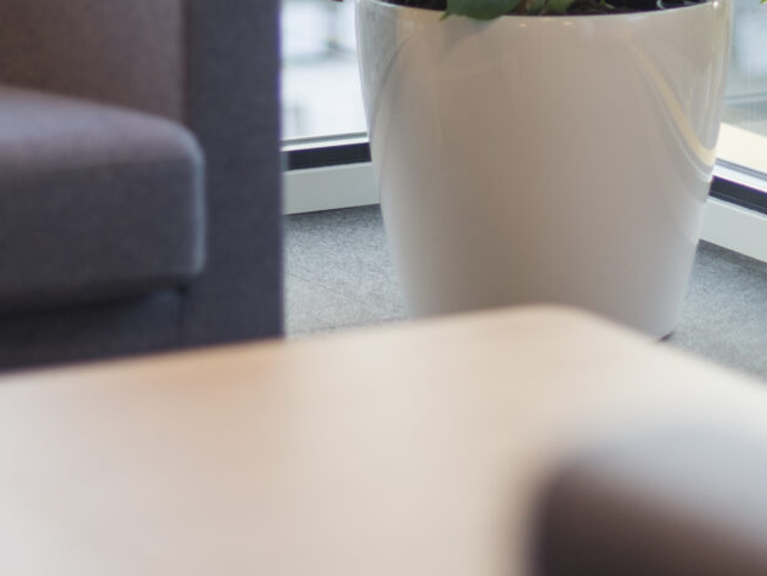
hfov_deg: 12.6
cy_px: -189
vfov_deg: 9.3
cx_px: 508
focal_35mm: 156
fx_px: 3459
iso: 320
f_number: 1.4
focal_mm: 50
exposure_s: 1/500
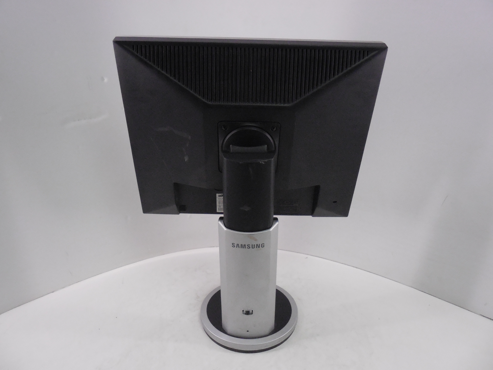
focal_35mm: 26
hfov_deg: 67.3
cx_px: 246
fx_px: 370
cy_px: 185
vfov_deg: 53.1
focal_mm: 4.6
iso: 800
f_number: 3.5
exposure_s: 1/160
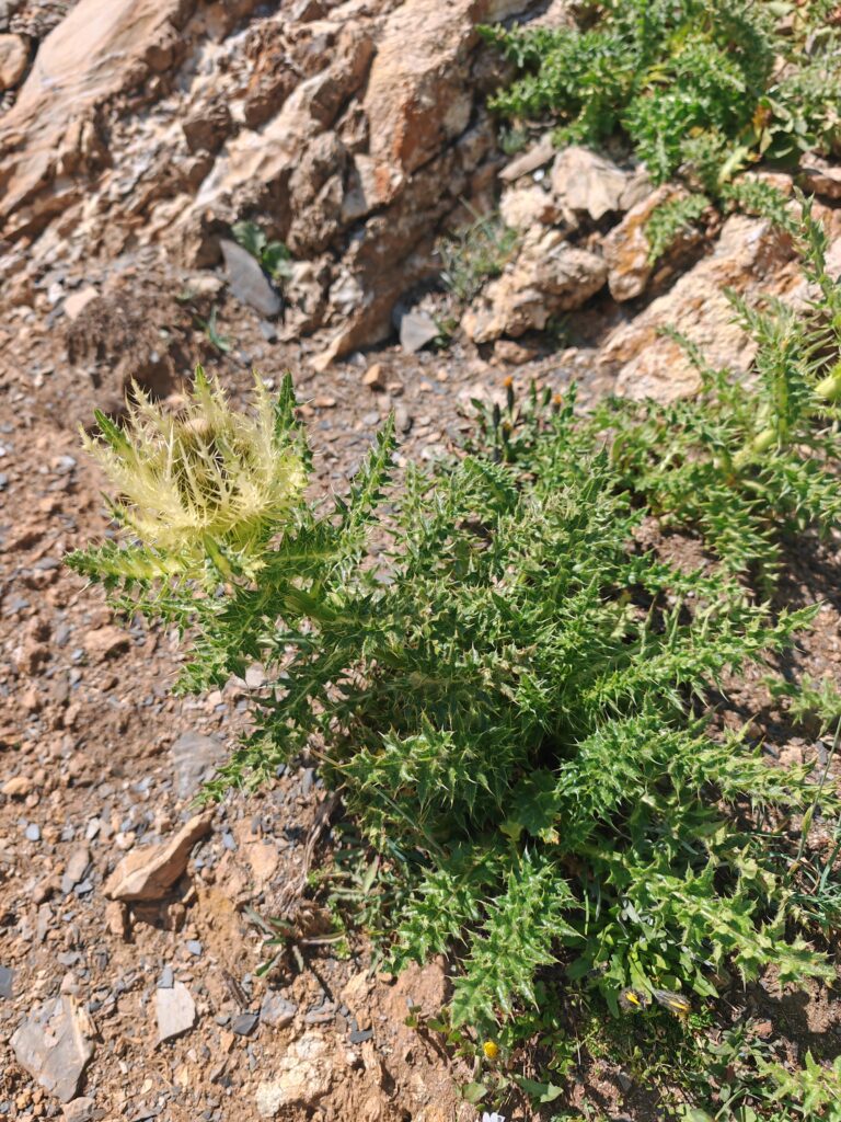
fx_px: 875
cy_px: 561
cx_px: 420
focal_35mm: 27
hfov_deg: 51.4
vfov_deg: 65.3
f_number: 1.6
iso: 50
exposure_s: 1/2200
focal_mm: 7.62
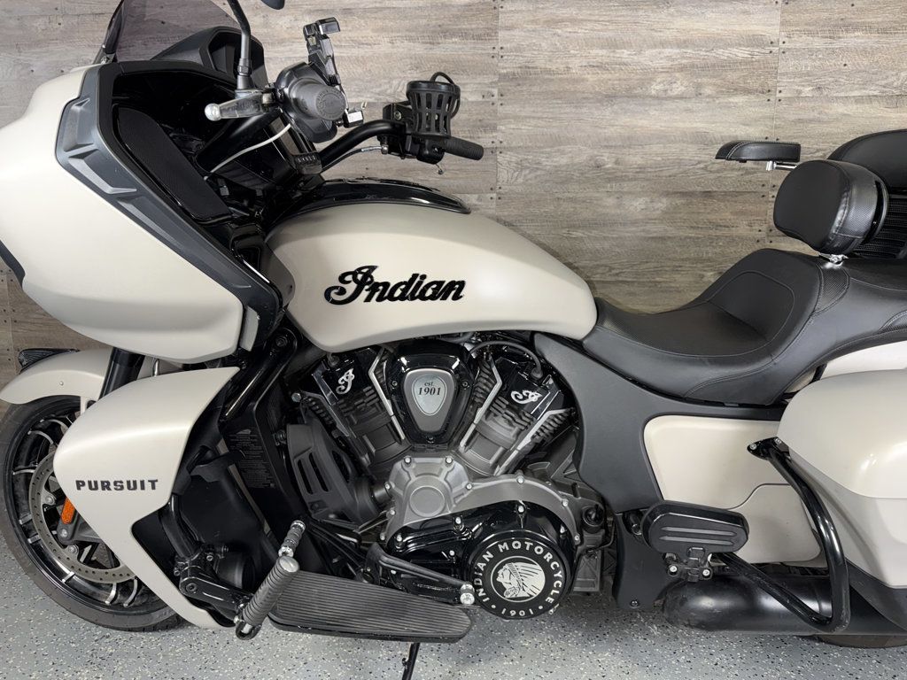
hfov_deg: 71.6
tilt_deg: -8.1
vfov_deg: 56.8
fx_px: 629
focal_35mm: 24
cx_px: 454
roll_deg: +0.4
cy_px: 340
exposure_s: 1/17
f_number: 1.78
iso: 100
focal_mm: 6.76
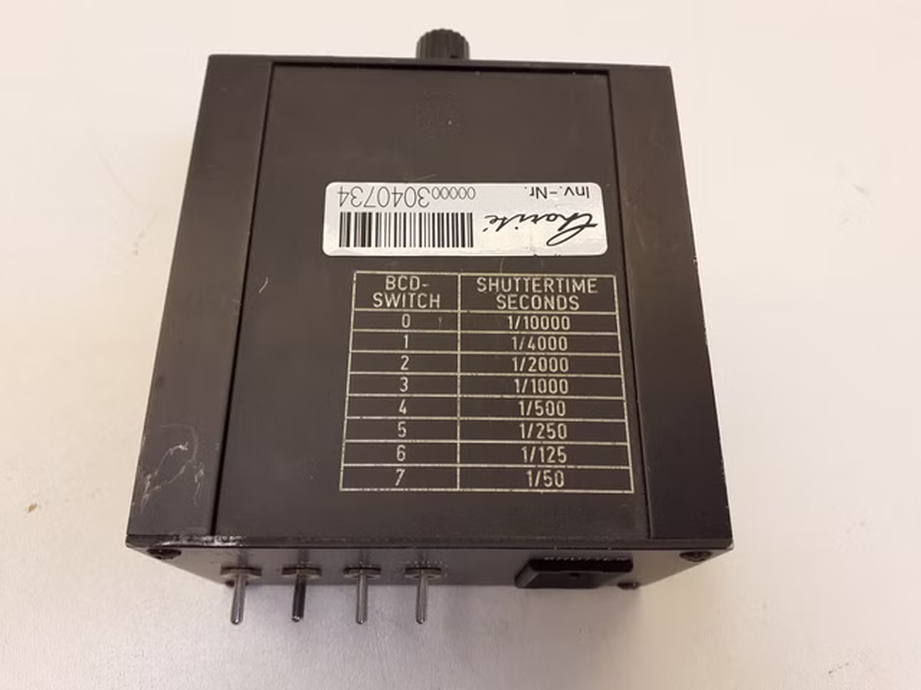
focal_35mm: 27
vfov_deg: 51.4
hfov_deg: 65.3
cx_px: 460
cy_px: 345
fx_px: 718
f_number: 1.9
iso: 40
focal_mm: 3.6
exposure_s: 1/118
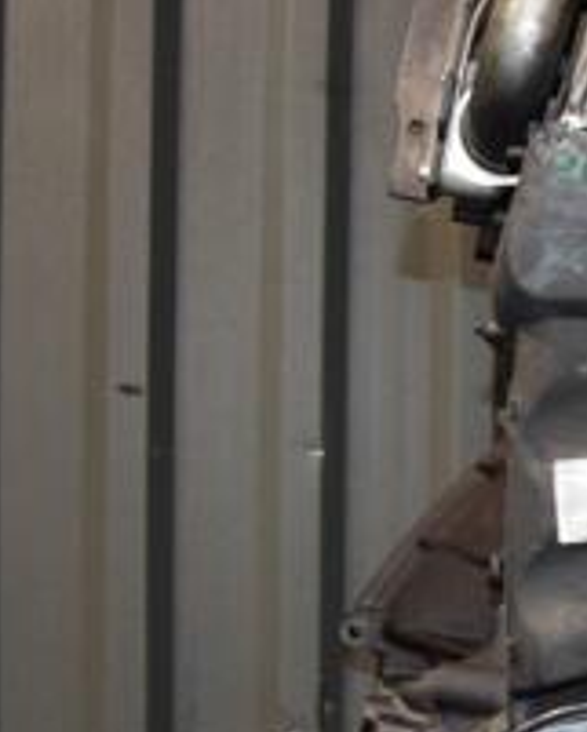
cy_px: 488
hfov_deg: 16.8
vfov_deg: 21.5
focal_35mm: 88
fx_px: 1918
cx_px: 660
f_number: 5
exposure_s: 1/60
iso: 800
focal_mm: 21
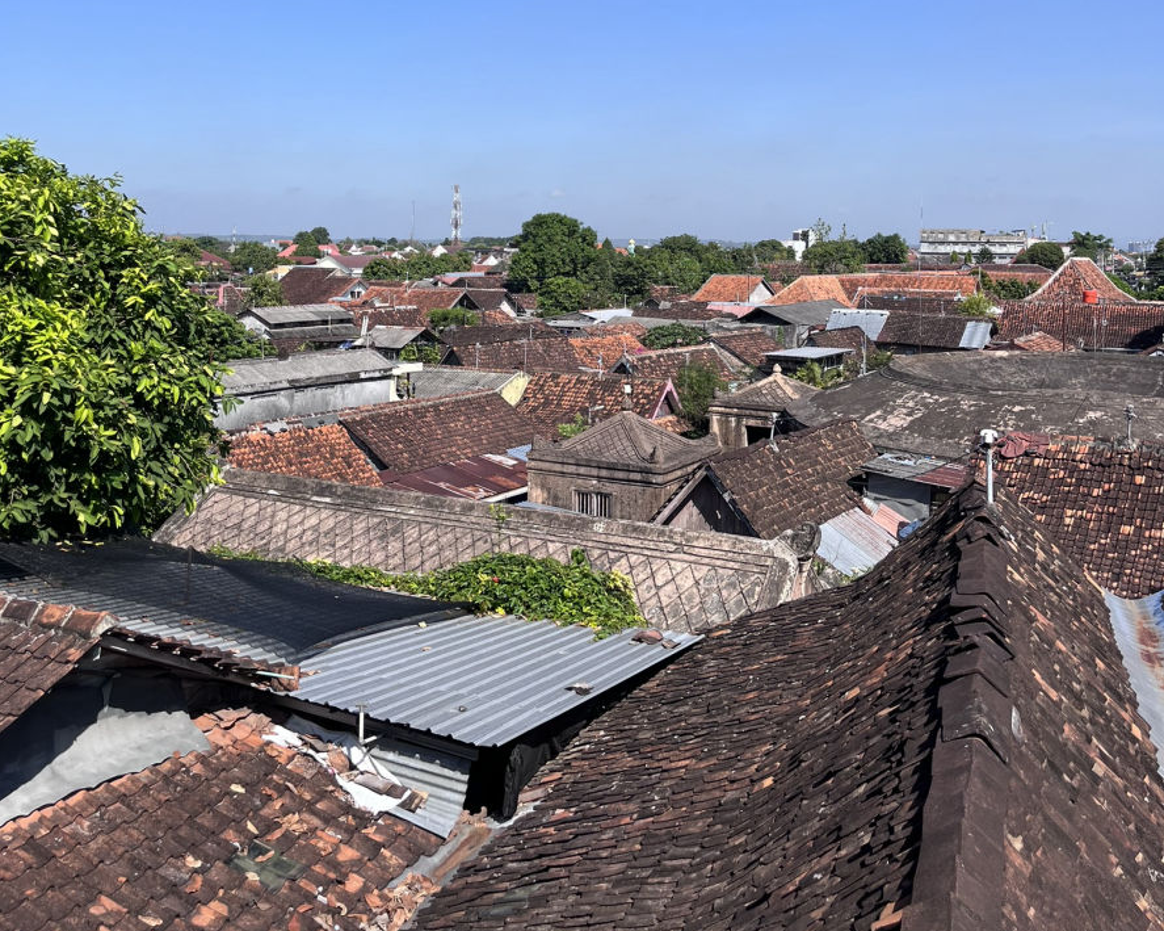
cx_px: 583
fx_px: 1171
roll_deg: -0.5
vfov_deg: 42.2
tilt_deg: -0.8
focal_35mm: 34
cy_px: 249
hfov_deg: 52.9
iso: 50
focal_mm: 5.1
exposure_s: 1/3311
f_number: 1.6
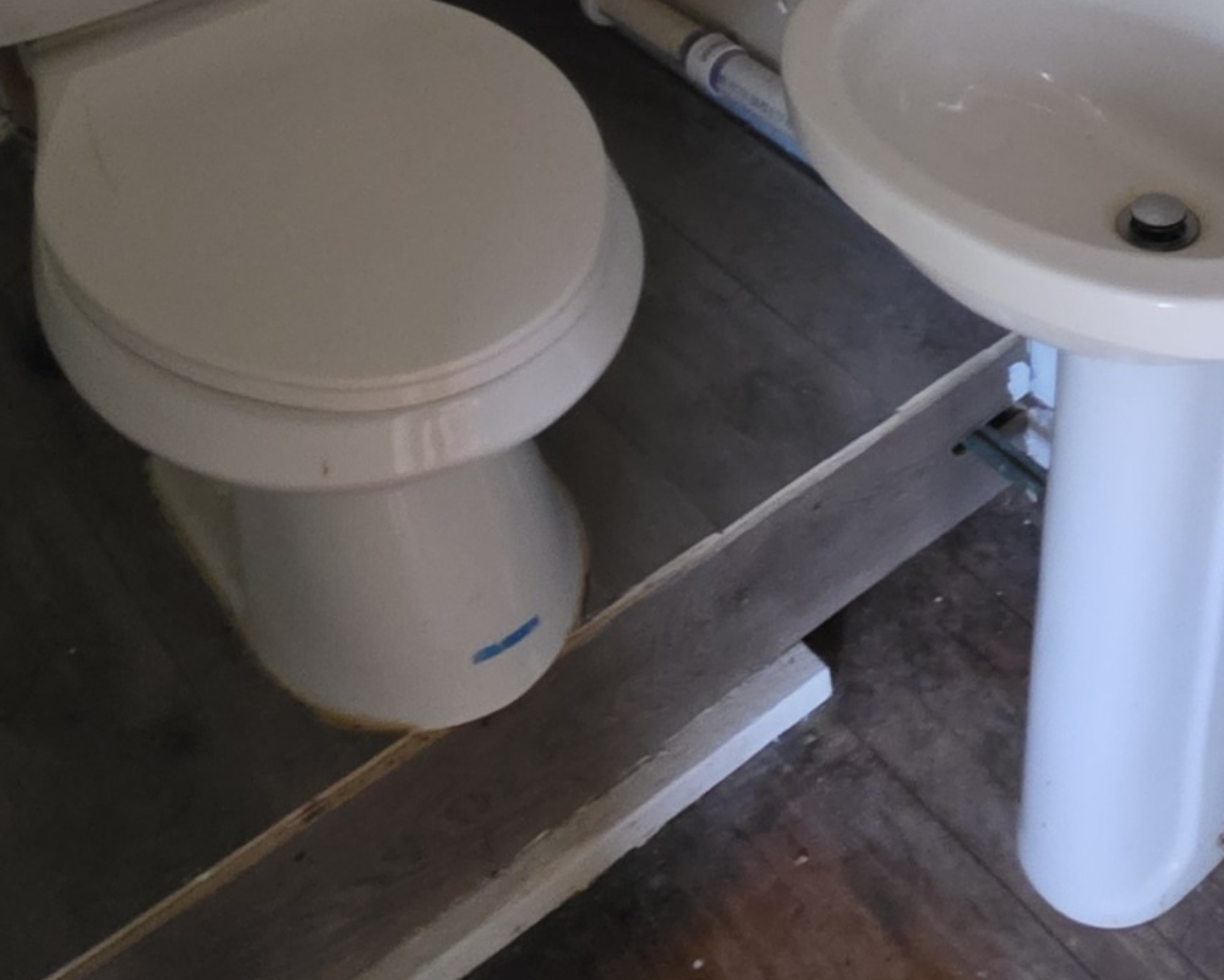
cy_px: -55
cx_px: 1010
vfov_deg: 29.9
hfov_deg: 38.5
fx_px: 1667
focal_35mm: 46
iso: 800
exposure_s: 1/30
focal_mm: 2.2
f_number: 1.9
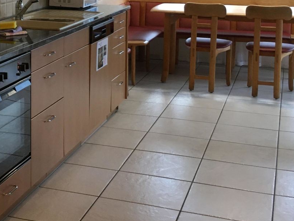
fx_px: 620
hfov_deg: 25.5
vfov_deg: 19.7
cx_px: 10
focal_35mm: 73
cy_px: 11
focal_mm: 4.15
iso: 125
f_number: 2.2
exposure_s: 1/33
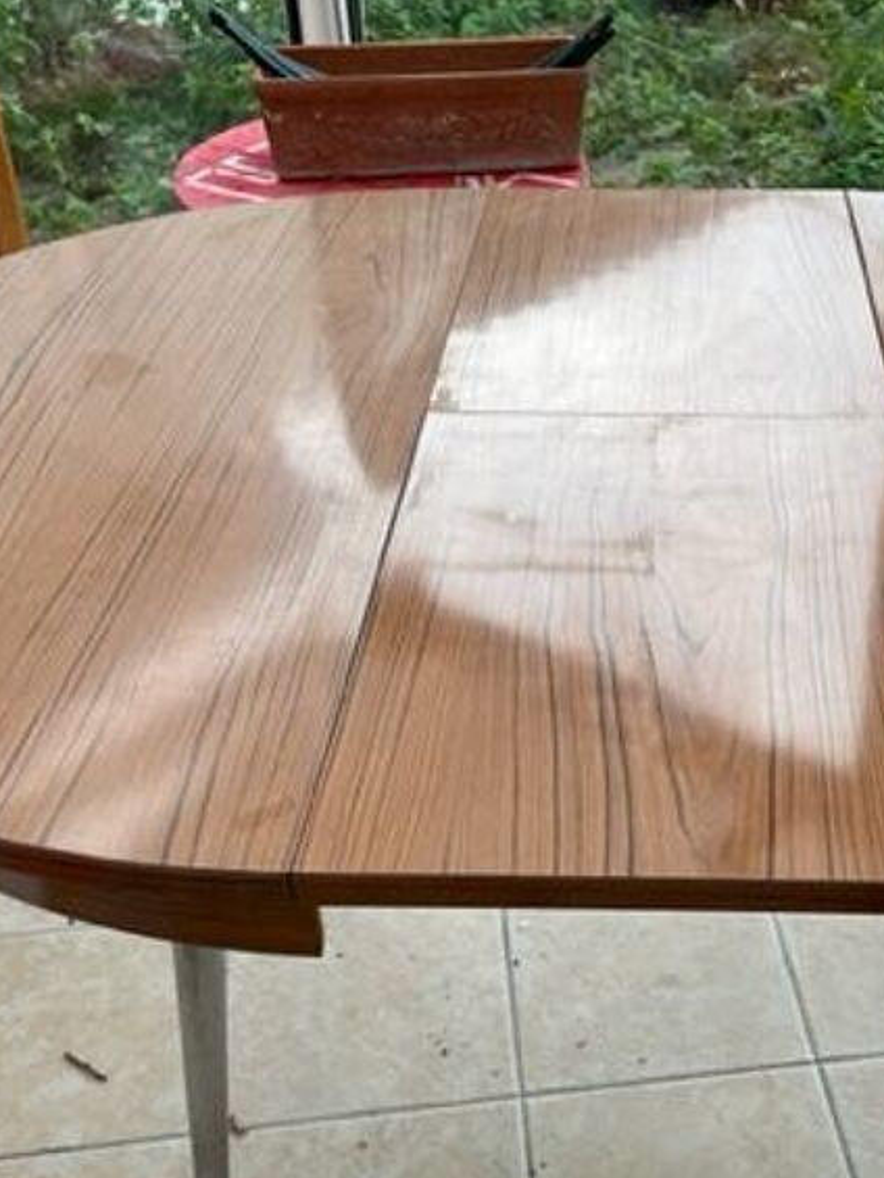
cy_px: 713
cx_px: 655
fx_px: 1566
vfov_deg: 41.0
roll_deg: -0.7
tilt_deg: -37.7
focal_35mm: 46
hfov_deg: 31.0
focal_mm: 4.2
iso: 40
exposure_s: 1/121
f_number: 1.6
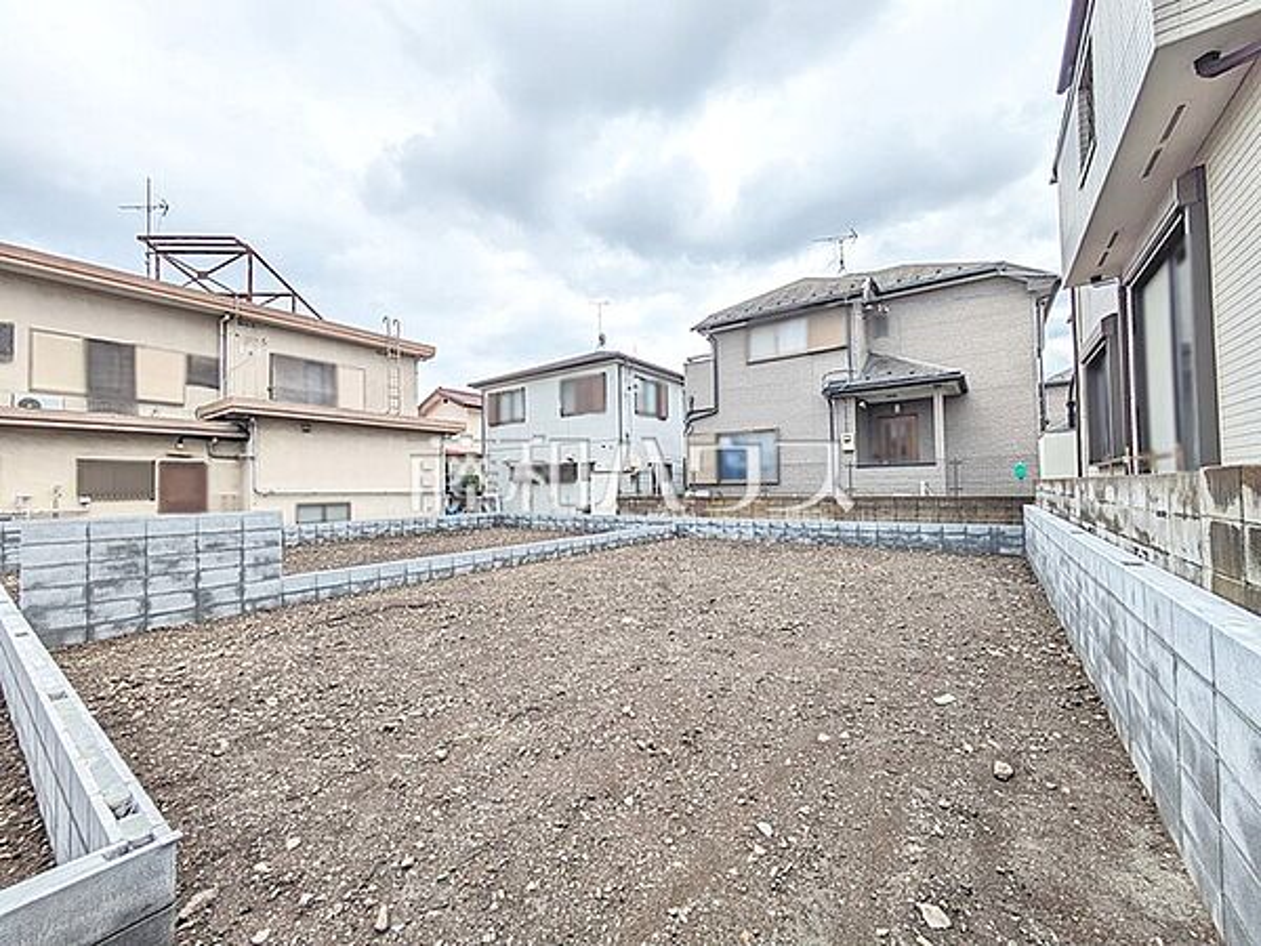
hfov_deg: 102.1
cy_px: 473
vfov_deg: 85.7
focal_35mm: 14
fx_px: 510
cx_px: 630
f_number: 2.2
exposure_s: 1/1481
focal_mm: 1.83
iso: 50
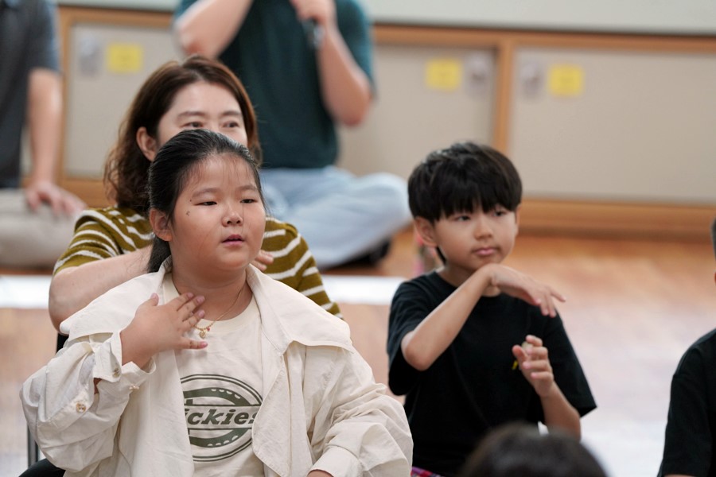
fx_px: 3679
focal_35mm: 185
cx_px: 358
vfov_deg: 7.4
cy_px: 238
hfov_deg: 11.1
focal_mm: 185
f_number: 4
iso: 1600
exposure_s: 1/200
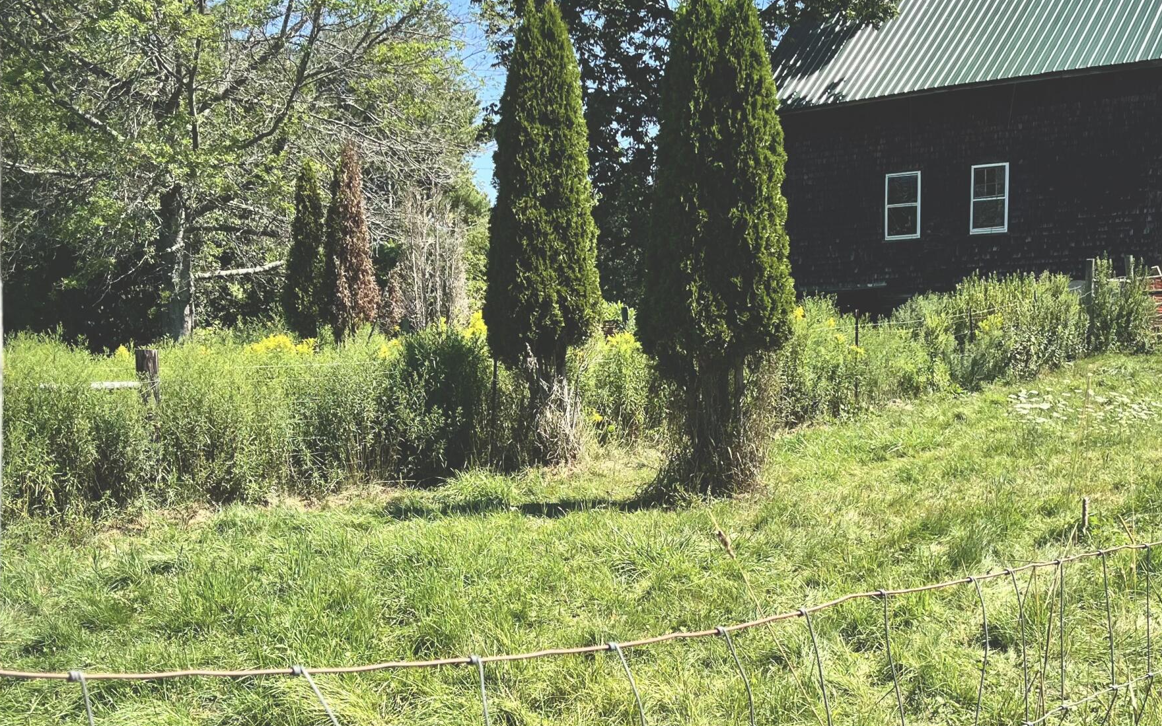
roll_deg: +0.4
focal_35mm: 47
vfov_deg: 27.2
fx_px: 1488
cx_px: 645
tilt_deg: -4.6
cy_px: 506
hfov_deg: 42.6
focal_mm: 5.1
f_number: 1.6
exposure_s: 1/1890
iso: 50
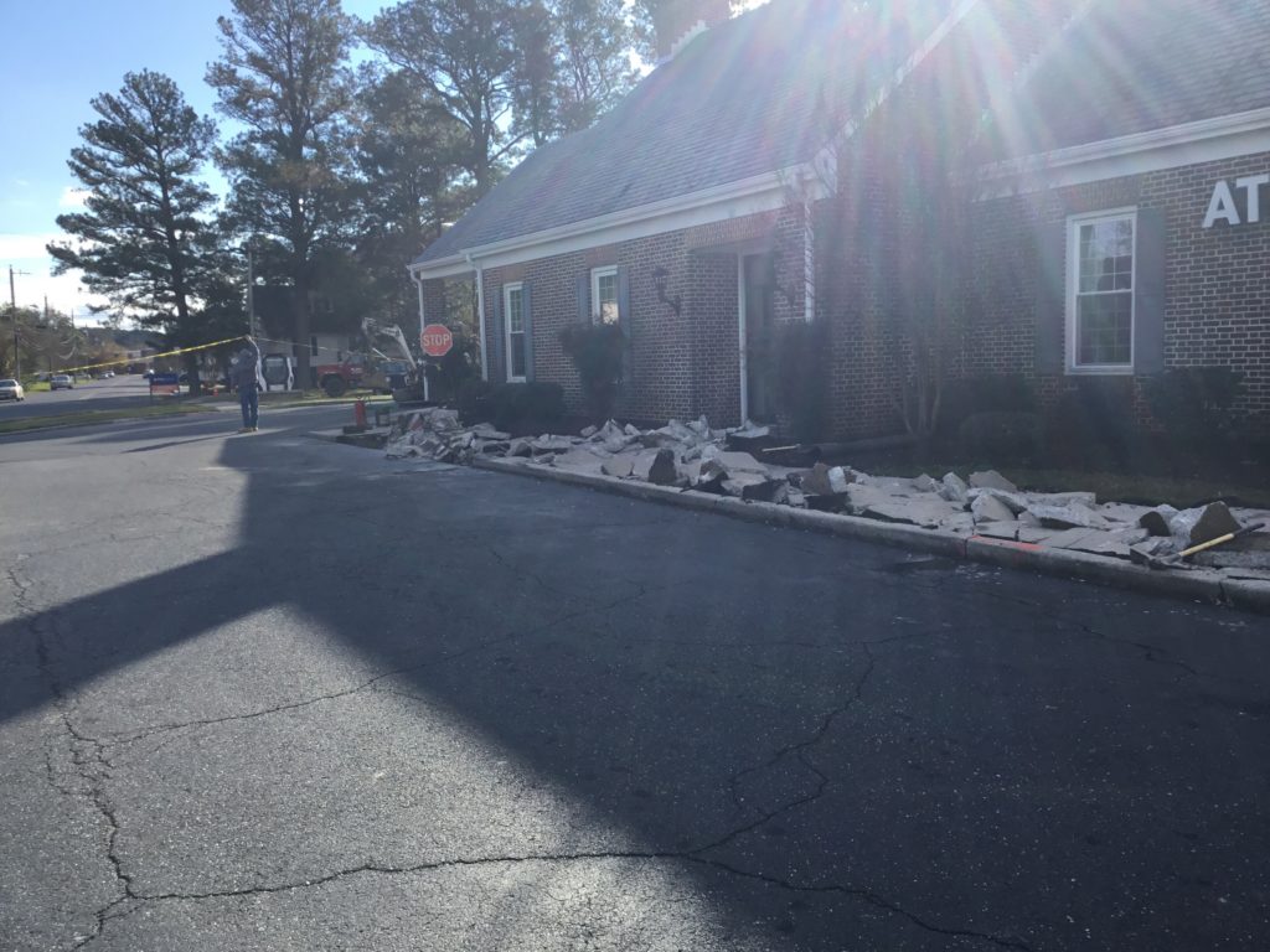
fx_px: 1137
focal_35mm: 31
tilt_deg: -6.0
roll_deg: +1.1
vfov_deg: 45.4
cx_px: 635
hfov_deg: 58.4
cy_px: 476
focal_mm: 3.3
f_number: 2.4
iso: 25
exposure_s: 1/886
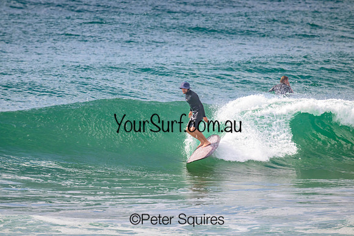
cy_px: 118
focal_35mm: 800
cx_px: 177
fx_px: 7868
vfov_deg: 1.7
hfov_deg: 2.6
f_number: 11
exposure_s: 1/2000
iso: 1250
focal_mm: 800
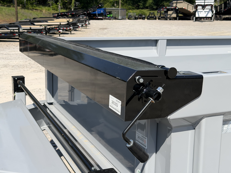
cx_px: 116
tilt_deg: -8.8
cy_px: 86
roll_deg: +0.2
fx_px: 320
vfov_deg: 30.3
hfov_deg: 39.7
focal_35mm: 48
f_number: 1.78
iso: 64
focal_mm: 6.76
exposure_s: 1/6024
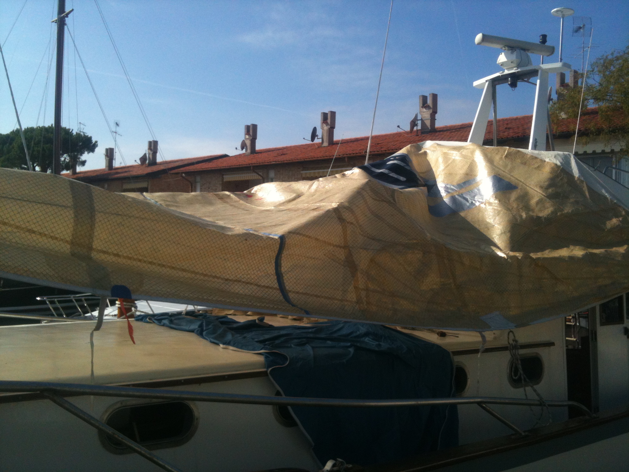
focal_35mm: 35
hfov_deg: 52.6
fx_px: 636
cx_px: 314
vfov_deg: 40.7
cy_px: 236
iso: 64
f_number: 2.8
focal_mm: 3.85
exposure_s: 1/1697
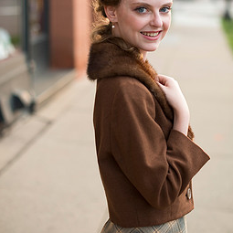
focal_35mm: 75
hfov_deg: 23.0
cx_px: 128
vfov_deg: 22.9
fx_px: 571
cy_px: 74
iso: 200
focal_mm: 50
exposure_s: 1/400
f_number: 2
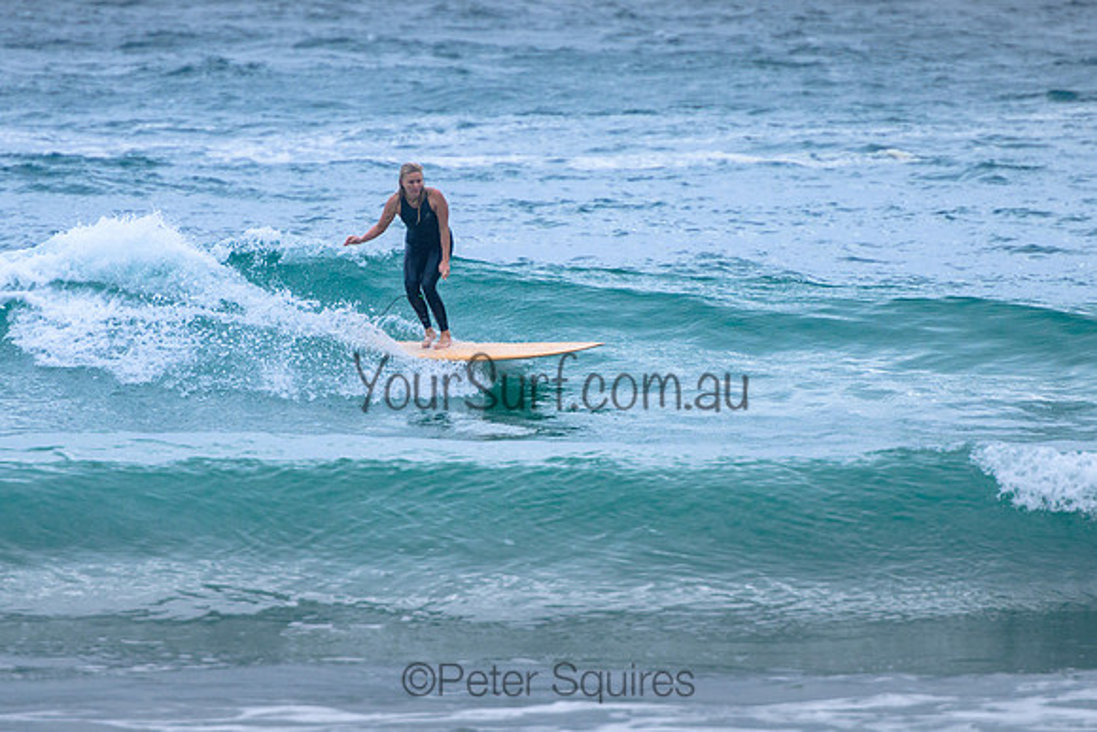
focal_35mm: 550
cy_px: 324
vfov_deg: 2.5
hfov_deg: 3.7
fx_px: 16767
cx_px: 535
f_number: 5.6
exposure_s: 1/2000
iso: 640
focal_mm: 400
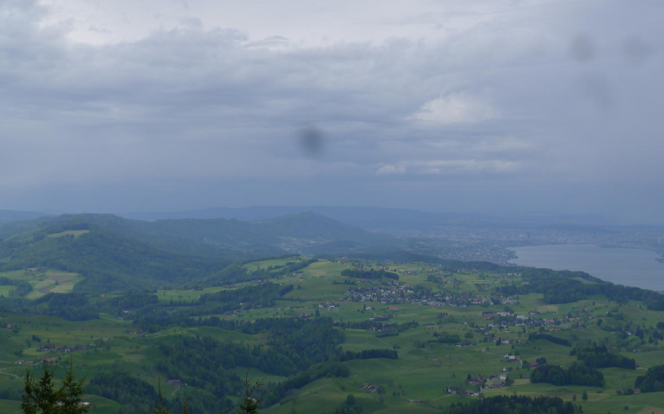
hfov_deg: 22.6
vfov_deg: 14.2
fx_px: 1665
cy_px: 206
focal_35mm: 92
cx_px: 332
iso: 80
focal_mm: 16
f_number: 4
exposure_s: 1/800
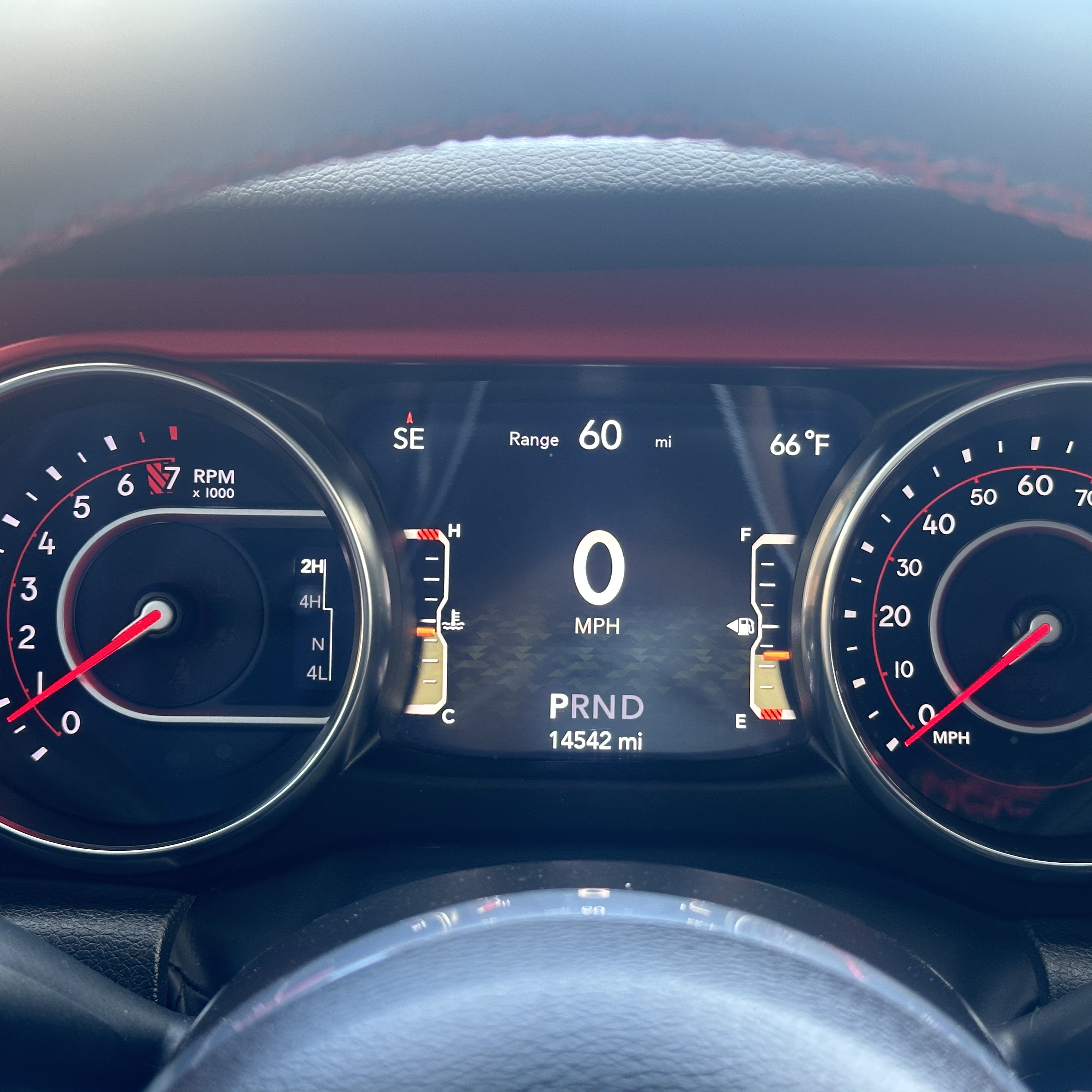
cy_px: 544
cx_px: 609
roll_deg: +0.3
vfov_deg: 30.0
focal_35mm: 57
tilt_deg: -13.8
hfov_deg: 30.0
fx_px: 2034
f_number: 1.78
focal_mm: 6.86
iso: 125
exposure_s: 1/60
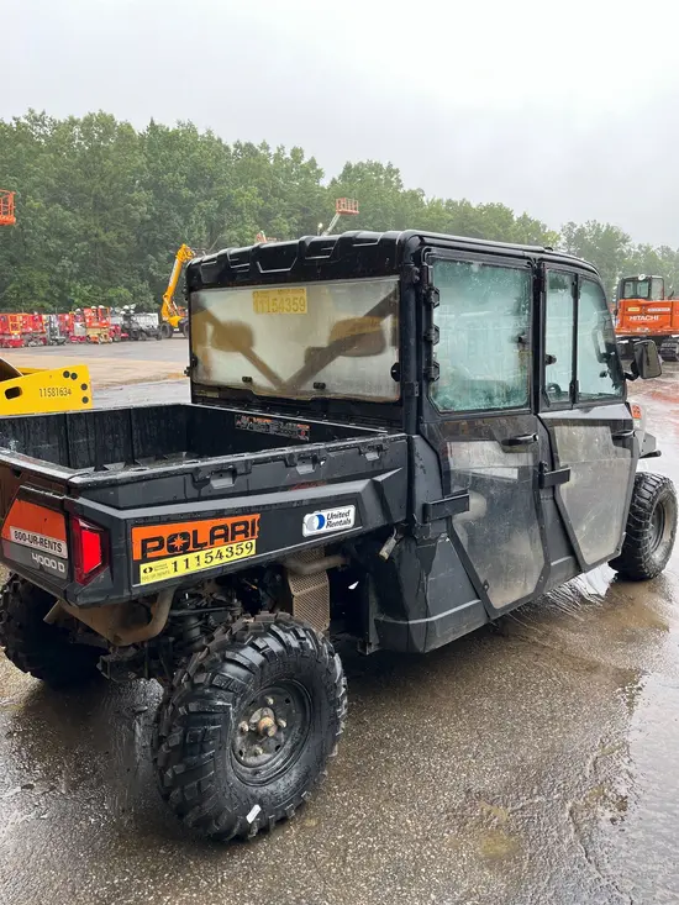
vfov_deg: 67.3
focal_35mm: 26
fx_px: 680
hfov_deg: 53.1
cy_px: 452
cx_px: 340
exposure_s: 1/223
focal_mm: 5.1
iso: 40
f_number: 1.6
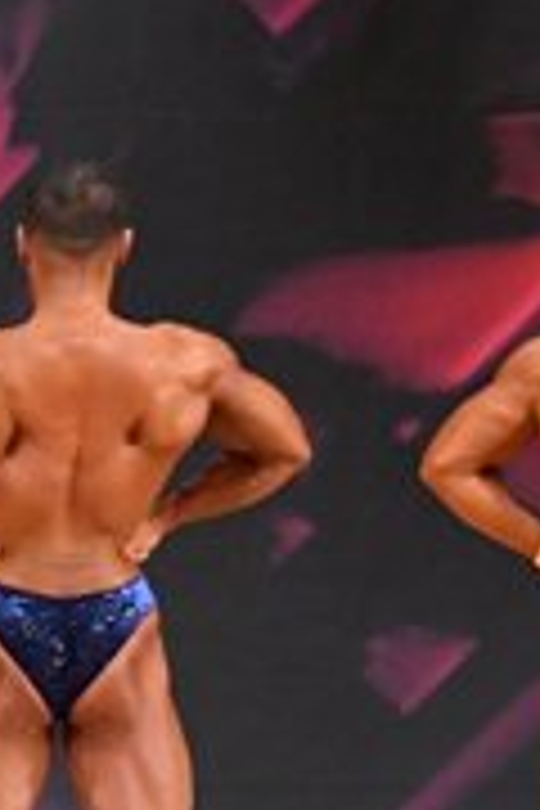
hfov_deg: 2.1
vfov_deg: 3.2
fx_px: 14556
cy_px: 490
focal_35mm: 647
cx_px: -700
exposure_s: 1/400
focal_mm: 100
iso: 6400
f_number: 5.6
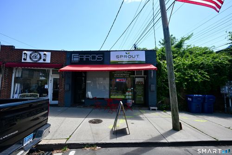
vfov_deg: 67.3
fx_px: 116
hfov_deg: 90.0
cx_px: 116
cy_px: 78
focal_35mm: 18
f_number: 6.3
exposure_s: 1/160
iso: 100
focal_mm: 12
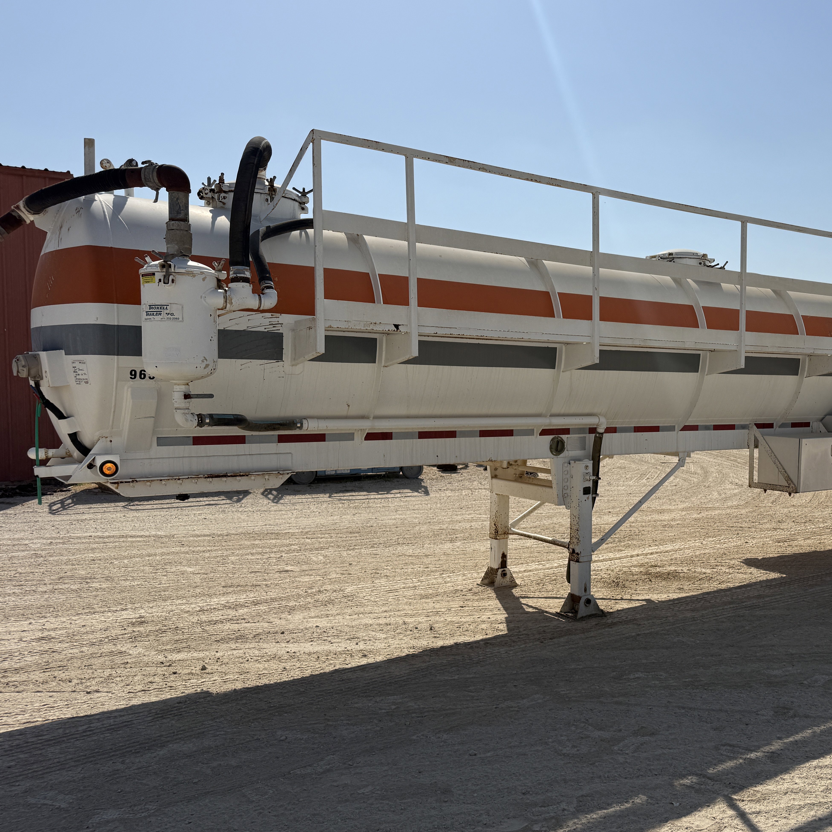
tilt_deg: -1.0
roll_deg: -0.9
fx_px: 843
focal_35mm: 31
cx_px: 588
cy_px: 431
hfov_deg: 51.0
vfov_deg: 52.5
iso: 80
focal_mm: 6.76
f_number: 1.78
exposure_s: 1/11905
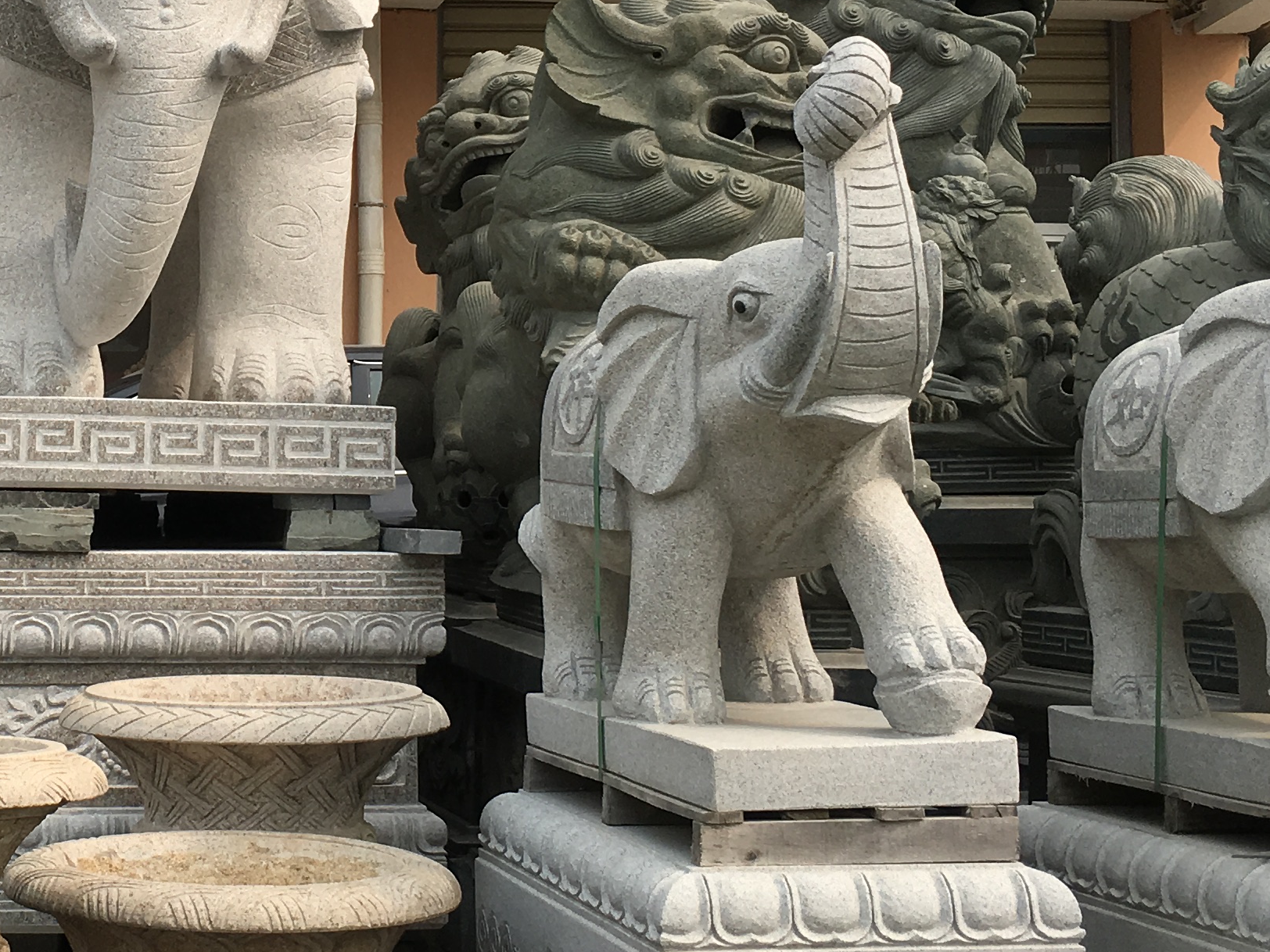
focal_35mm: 72
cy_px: 326
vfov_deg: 20.4
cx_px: 95
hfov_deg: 26.0
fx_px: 2642
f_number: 2.2
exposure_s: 1/1099
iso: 25
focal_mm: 4.15
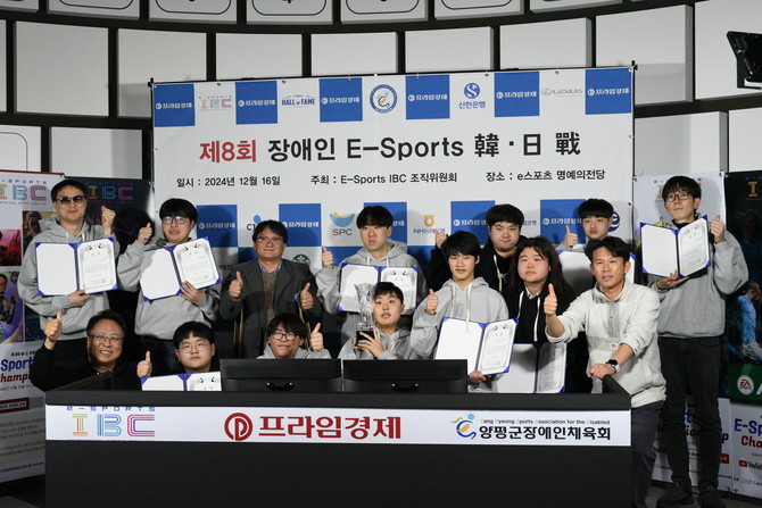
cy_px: 254
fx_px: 1058
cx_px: 381
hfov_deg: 39.6
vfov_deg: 27.0
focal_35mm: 50
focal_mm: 50
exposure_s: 1/250
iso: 6400
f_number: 8
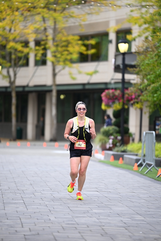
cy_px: 120
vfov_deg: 10.3
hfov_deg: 6.9
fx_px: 1341
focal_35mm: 200
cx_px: 80
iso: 640
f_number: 2.8
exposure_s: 1/1250
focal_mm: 200
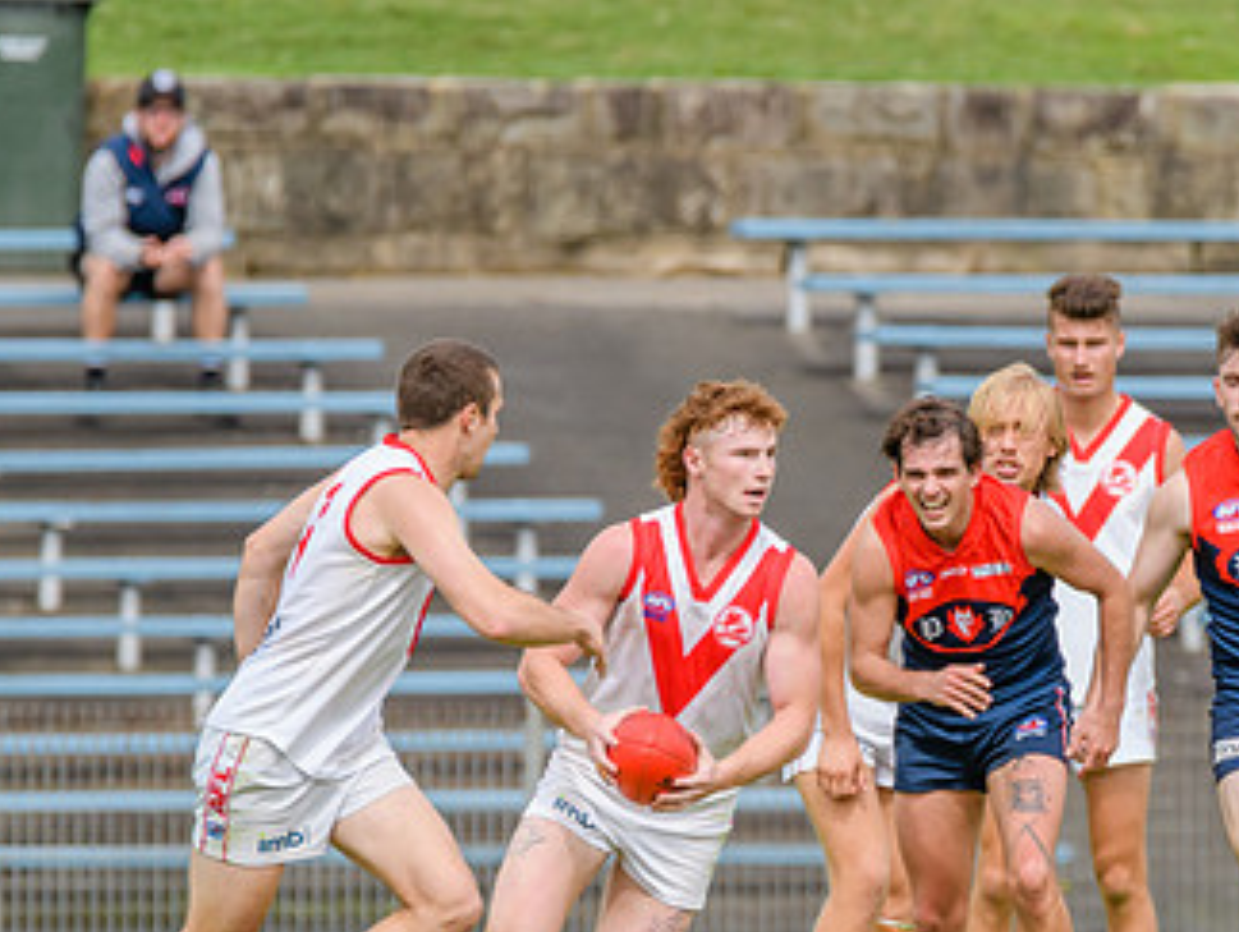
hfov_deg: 1.5
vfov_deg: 1.2
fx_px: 45973
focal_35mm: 1283
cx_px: 880
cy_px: 852
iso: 800
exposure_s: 1/1600
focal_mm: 600
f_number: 8
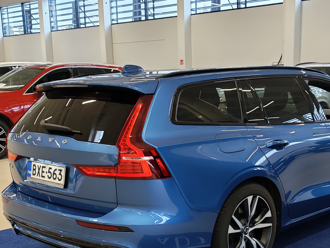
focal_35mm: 54
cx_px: 214
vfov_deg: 26.6
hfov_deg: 35.3
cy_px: 191
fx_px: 515
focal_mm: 6.12
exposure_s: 1/100
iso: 250
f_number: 1.9
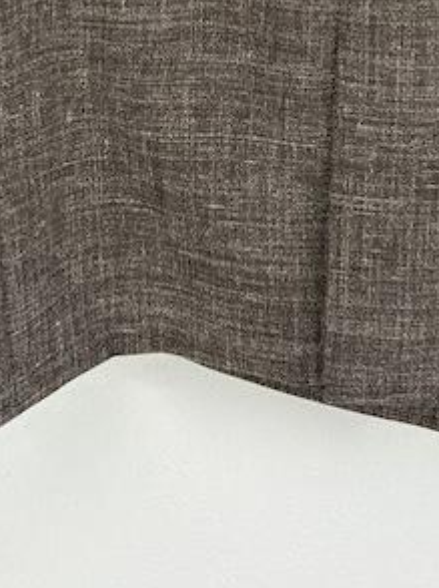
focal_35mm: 87
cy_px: -370
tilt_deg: -7.4
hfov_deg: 16.8
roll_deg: -0.4
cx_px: 349
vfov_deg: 18.9
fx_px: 1474
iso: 80
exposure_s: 1/100
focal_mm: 5.96
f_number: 1.6
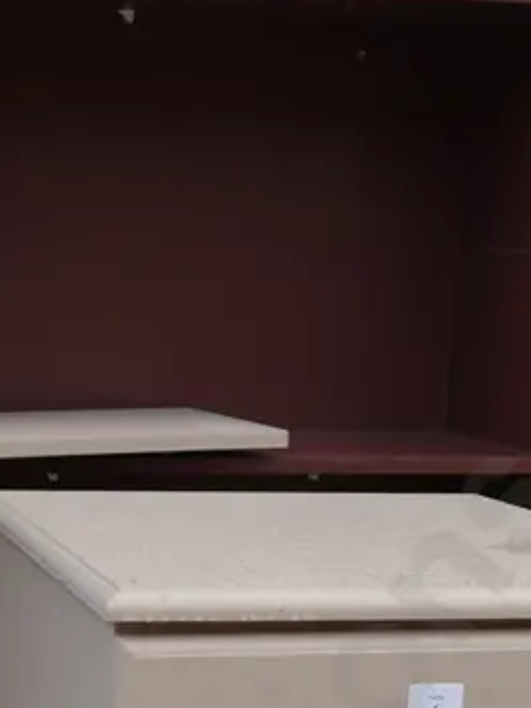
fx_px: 1758
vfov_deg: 20.7
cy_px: 927
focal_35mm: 86
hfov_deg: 17.1
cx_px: 190
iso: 200
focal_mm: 14
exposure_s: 1/160
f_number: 4
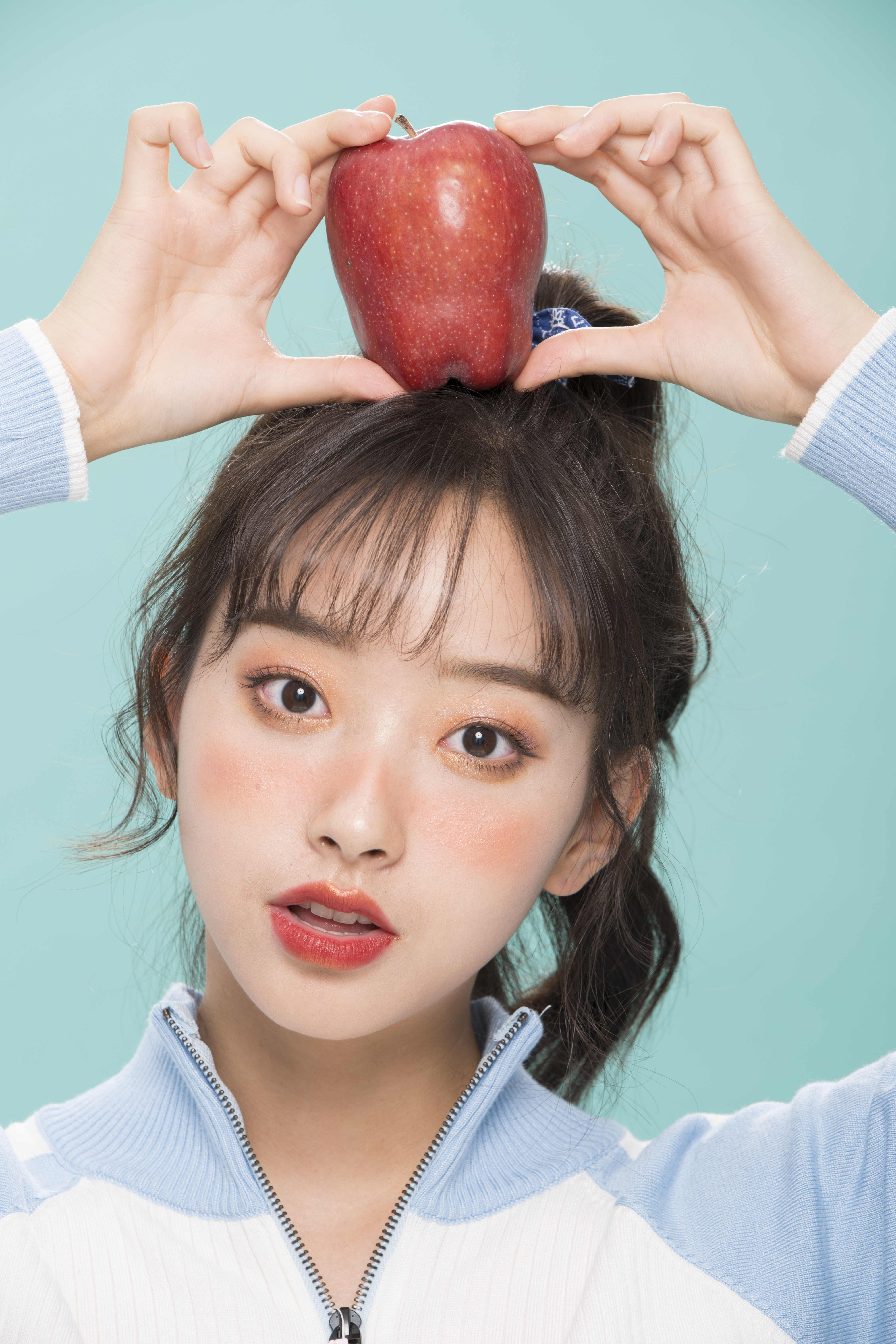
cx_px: 448
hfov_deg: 6.9
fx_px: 7460
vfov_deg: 10.3
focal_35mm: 200
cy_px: 672
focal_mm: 200
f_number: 9
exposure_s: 1/160
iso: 200
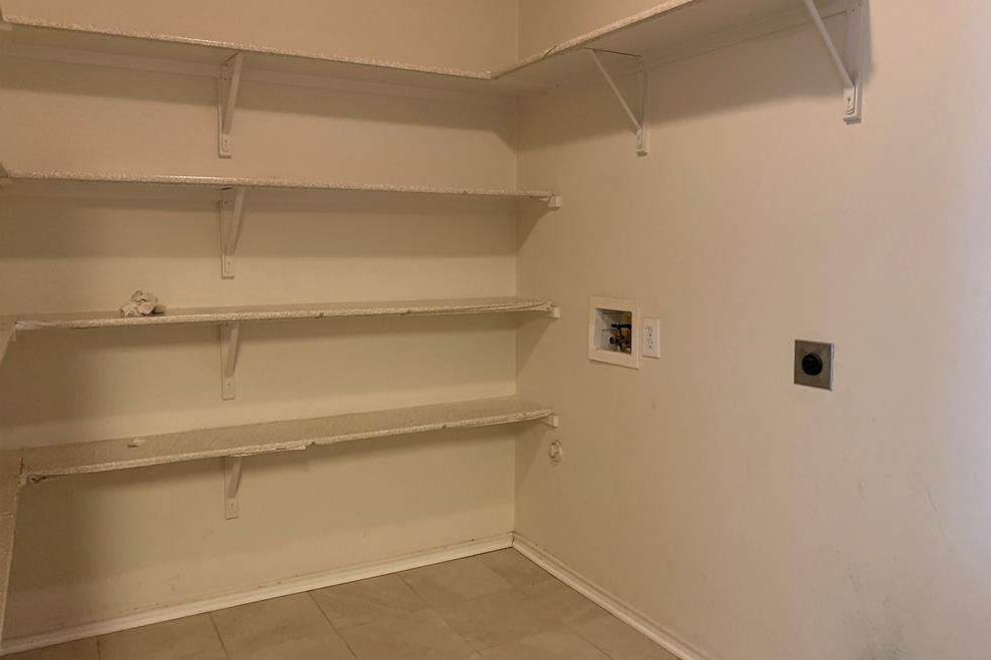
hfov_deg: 65.5
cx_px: 507
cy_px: 304
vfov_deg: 46.3
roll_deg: -0.2
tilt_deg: -4.9
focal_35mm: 28
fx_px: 771
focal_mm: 4.25
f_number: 1.8
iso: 500
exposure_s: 1/30
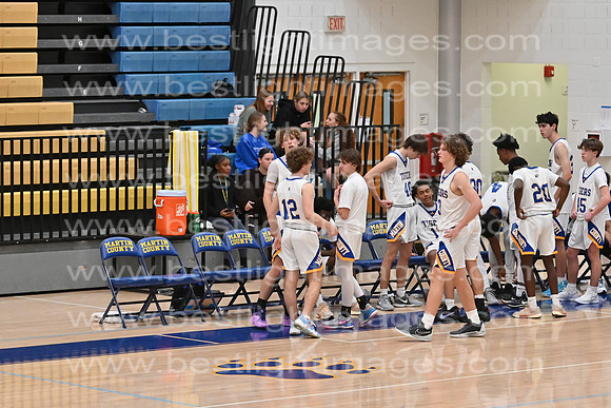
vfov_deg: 8.2
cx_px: 306
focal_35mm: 168
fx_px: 2852
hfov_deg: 12.2
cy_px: 204
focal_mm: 112
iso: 5000
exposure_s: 1/800
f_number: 4
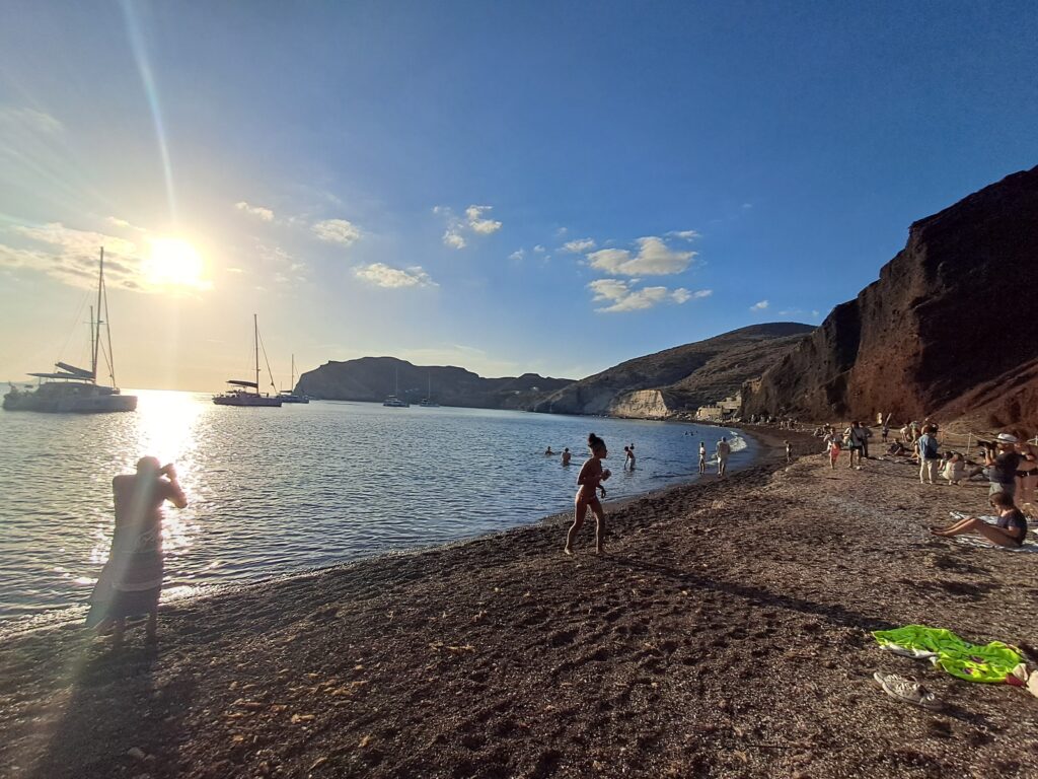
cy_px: 390
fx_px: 480
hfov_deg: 94.5
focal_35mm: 16
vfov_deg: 78.1
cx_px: 519
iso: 40
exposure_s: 1/4975
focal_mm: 1.64
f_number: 2.2
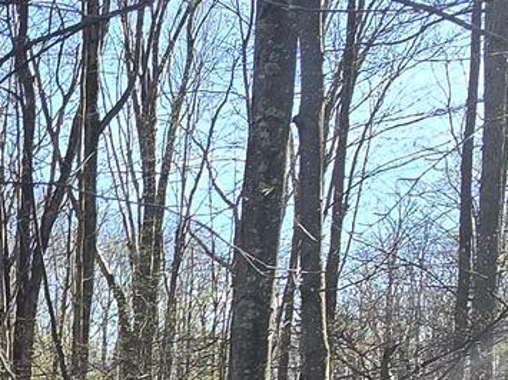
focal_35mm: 75
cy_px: 633
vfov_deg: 17.0
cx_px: -228
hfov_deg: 22.1
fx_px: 1100
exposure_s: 1/425
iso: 50
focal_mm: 2.2
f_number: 2.2
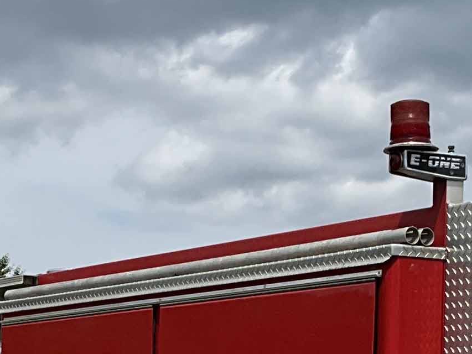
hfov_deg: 14.4
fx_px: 1868
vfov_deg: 10.4
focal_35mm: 137
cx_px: 262
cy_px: 576
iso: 25
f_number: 1.8
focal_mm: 3
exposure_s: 1/2801
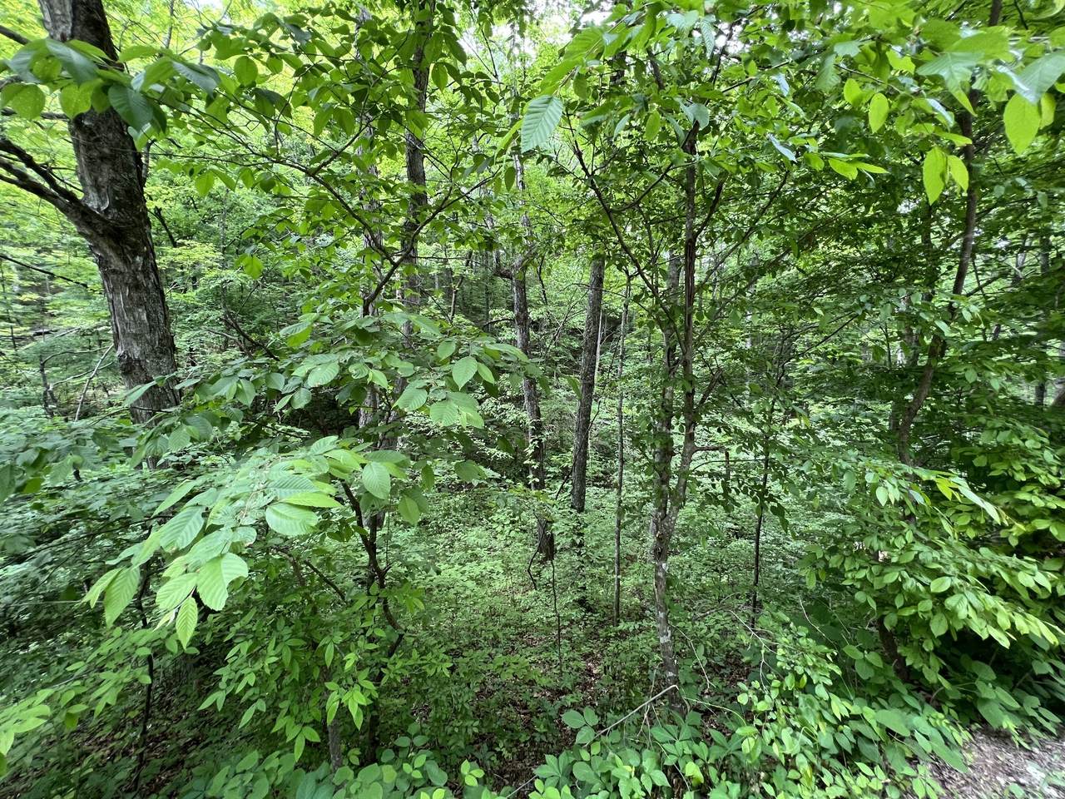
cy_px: 400
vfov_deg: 89.9
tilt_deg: -4.2
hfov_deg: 106.2
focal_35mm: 13
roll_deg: +0.3
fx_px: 400
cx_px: 532
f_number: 1.8
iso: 160
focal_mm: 1.57
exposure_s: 1/121
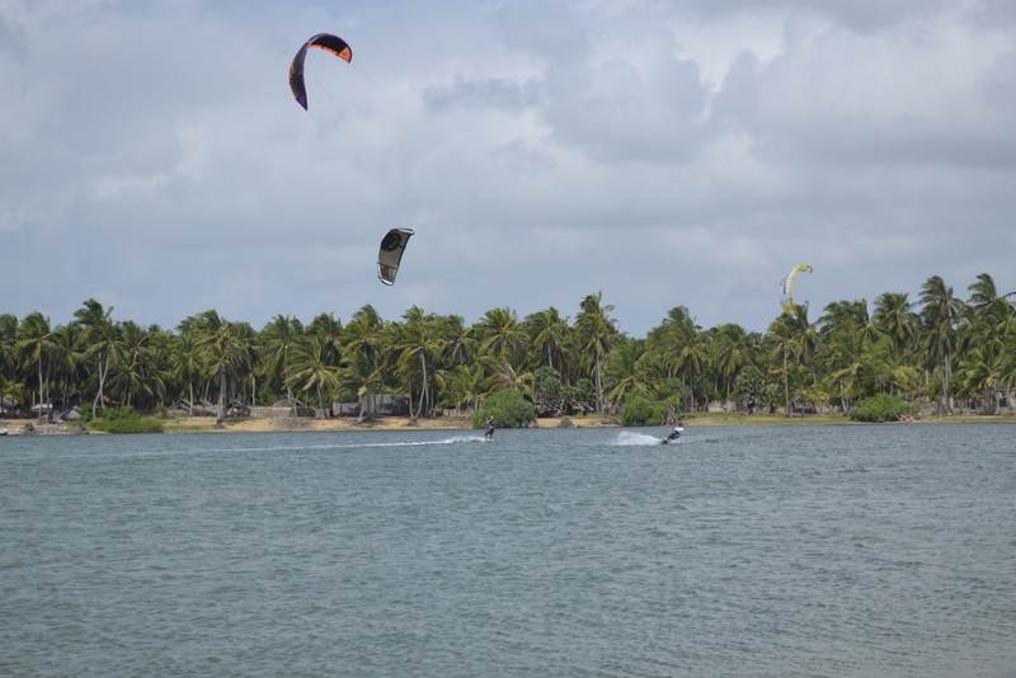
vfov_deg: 16.6
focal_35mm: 82
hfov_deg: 24.6
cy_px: 339
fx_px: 2329
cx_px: 508
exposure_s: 1/2000
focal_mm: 55
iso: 400
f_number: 7.1
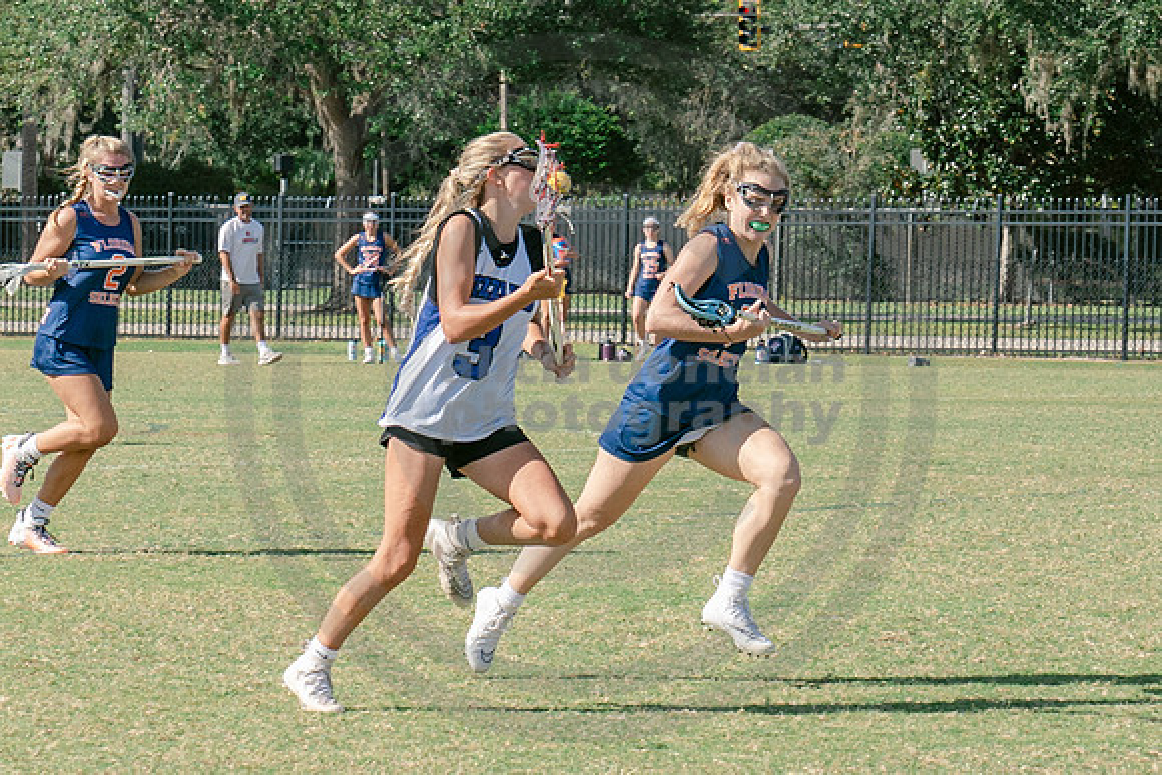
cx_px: 786
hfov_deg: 9.3
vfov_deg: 6.2
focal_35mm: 222
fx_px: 7165
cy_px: 443
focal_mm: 70
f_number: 5.6
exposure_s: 1/1000
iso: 250
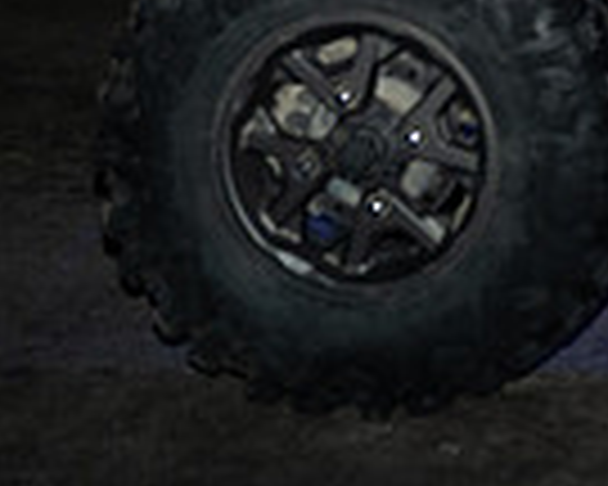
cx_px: 1291
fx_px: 3167
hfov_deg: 10.0
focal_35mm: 176
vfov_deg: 8.3
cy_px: -531
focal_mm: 34
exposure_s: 1/125
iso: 1250
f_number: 4
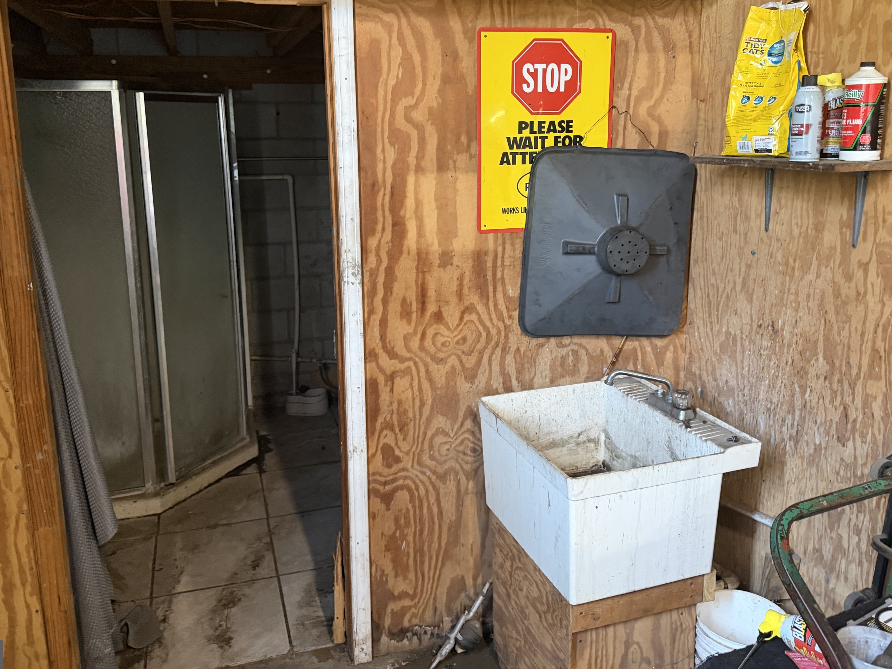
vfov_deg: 48.0
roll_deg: -0.6
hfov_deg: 61.6
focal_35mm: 29
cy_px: 276
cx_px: 421
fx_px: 747
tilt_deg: -9.6
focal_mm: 6.76
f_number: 1.78
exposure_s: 1/40
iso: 640
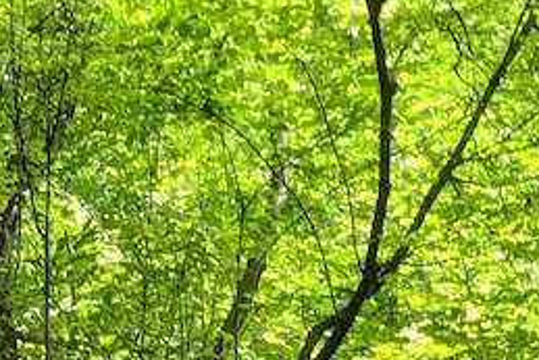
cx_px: -604
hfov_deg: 13.2
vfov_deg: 9.7
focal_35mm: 130
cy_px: 764
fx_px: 1947
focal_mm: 4.44
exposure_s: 1/99.9
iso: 60
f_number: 1.8
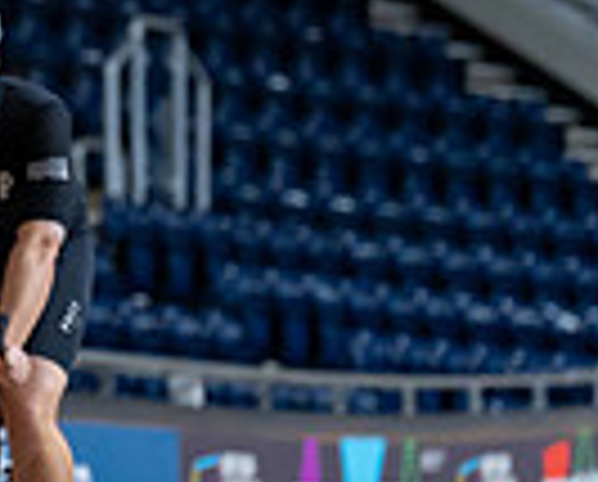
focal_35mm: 511
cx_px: -558
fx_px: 9064
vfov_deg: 3.0
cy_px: -16
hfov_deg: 3.7
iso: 3200
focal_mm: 125
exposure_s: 1/800
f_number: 2.8
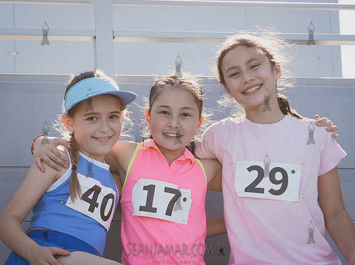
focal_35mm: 165
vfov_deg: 8.9
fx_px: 1694
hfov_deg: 12.0
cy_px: 209
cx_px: 145
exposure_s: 1/500
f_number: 5
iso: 200
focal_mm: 70
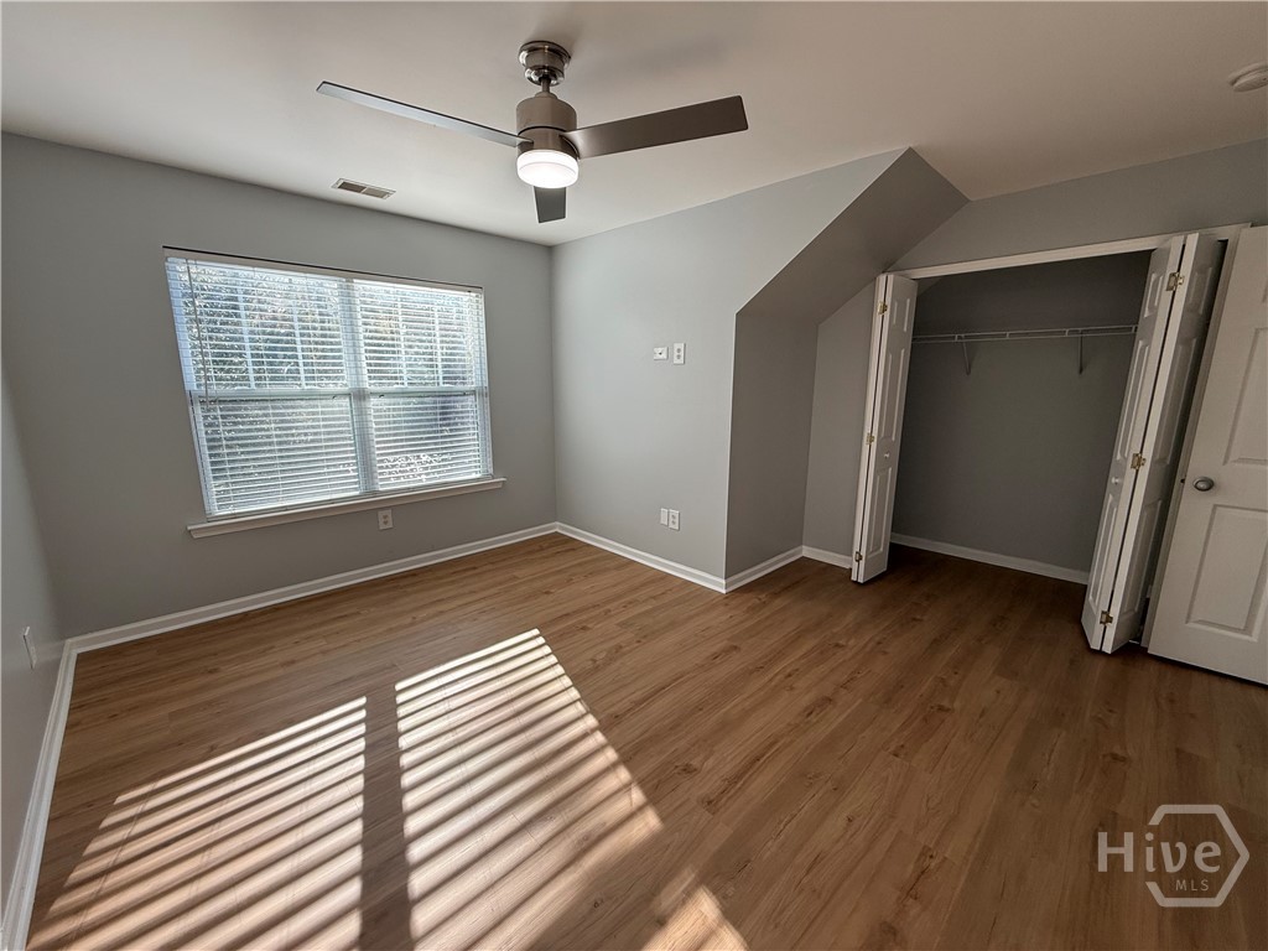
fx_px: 513
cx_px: 634
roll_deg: -0.5
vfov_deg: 85.7
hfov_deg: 102.1
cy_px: 476
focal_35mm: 14
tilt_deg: -10.5
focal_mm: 2.22
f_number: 2.2
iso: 80
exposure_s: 1/120
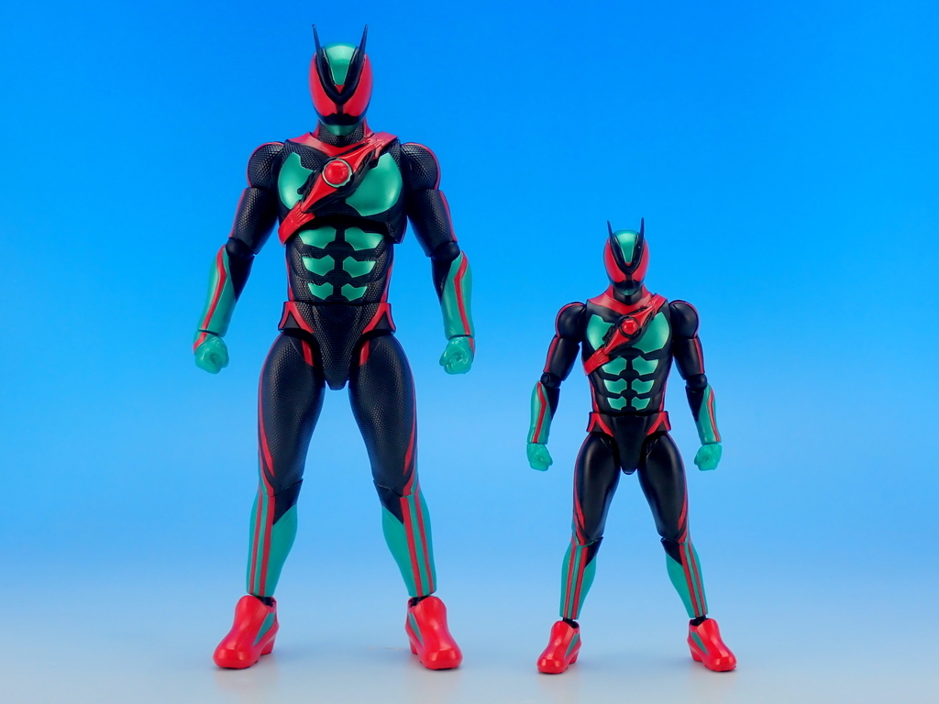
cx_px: 470
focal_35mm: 58
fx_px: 1573
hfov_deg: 33.2
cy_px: 352
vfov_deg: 25.2
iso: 100
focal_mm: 10.35
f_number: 5
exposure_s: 1/13
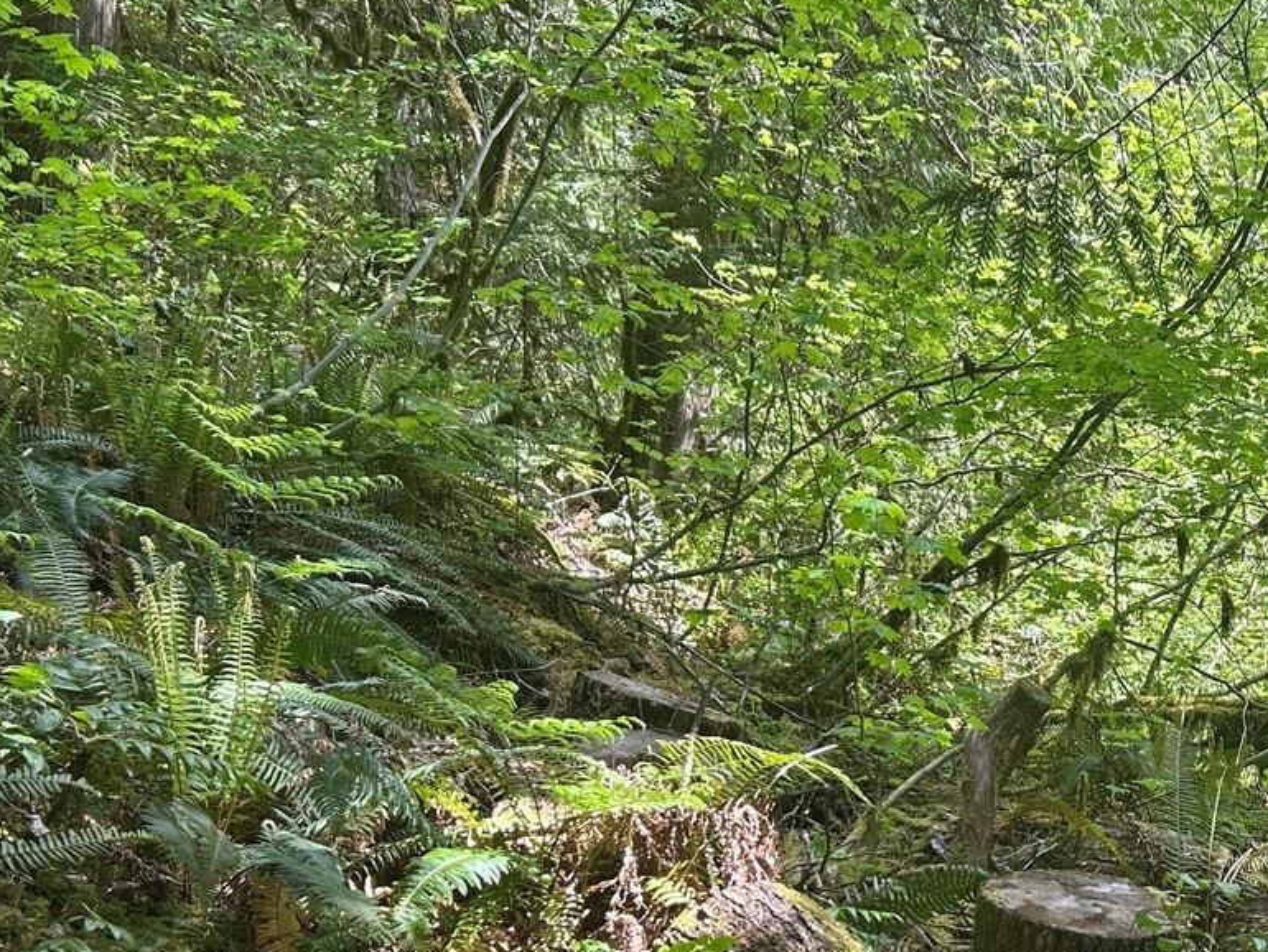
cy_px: 779
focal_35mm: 54
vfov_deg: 26.5
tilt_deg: -5.0
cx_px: 1207
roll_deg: +1.5
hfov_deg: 33.1
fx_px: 1979
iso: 40
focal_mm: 5.7
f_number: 1.5
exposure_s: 1/189
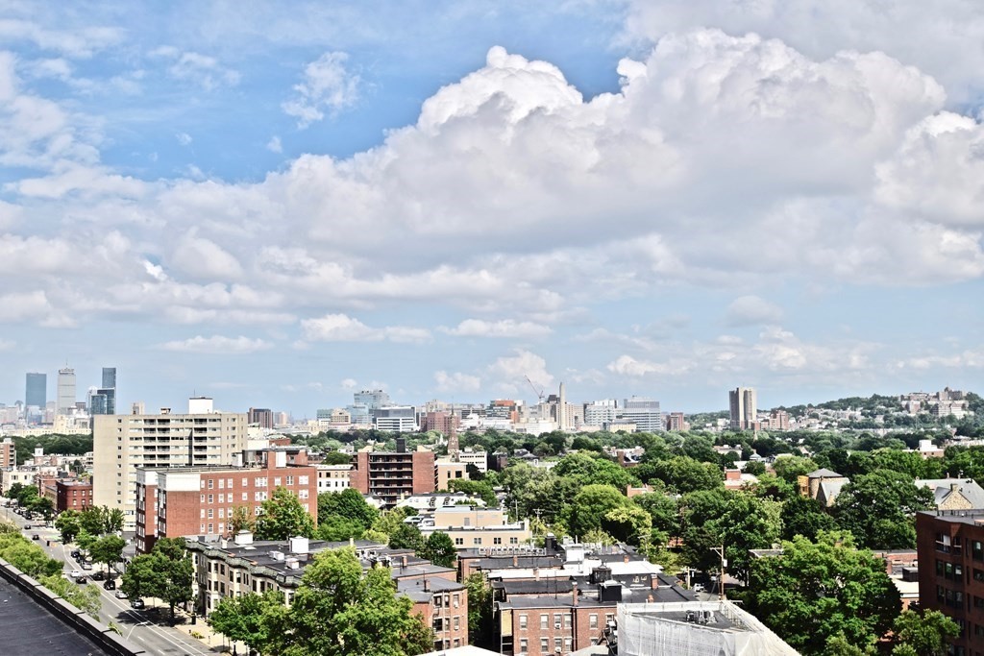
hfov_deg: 53.1
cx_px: 492
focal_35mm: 36
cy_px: 328
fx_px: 984
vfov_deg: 36.9
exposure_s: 1/500
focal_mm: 24
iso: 200
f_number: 11
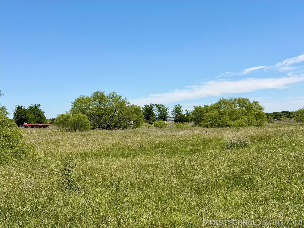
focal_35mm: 48
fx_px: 422
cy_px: 114
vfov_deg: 30.3
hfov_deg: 39.7
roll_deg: +1.4
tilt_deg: +0.1
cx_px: 152
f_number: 1.78
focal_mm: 6.76
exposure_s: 1/6536
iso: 64
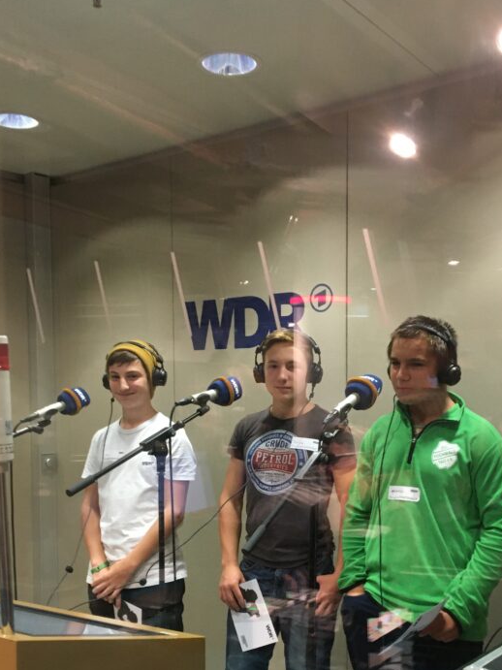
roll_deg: -0.2
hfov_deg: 33.6
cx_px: 276
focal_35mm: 43
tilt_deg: -3.0
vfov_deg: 43.4
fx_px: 832
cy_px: 428
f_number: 2.2
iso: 200
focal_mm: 4.15
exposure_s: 1/33
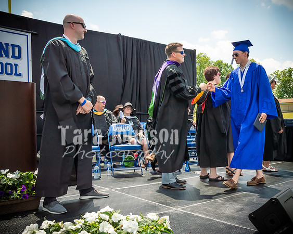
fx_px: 312
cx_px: 210
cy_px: 130
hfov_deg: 48.9
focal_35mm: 36
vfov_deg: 41.1
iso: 200
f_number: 7.1
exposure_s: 1/800
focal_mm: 17
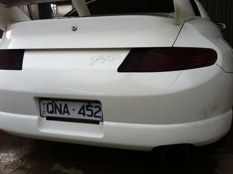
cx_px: 126
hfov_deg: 49.0
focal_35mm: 38
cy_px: 86
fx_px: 255
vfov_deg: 37.6
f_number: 2.8
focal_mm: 3.85
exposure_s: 1/402
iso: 80
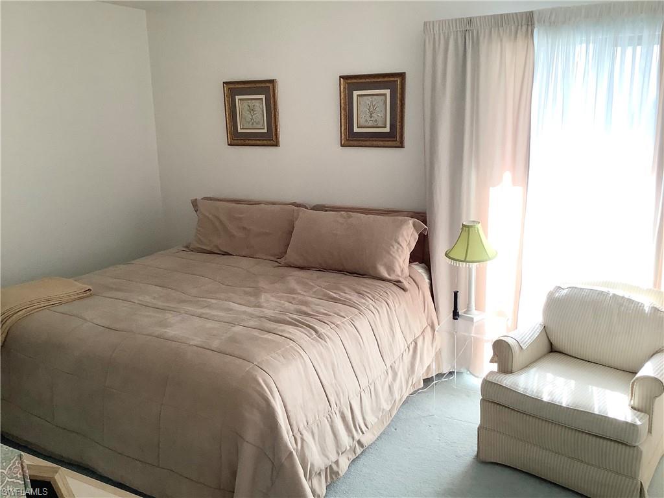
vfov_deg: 45.4
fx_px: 595
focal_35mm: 31
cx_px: 332
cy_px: 249
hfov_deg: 58.4
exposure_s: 1/60
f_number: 2.4
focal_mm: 3.3
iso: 64
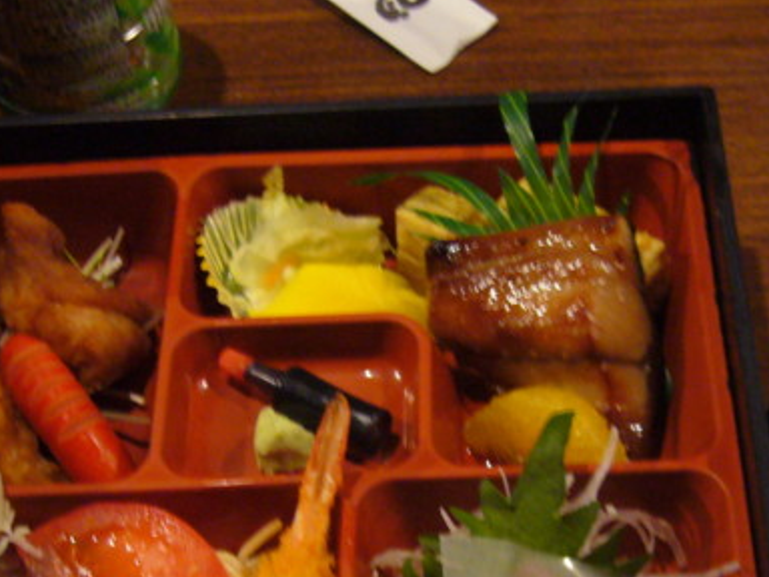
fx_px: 1622
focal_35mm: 73
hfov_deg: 26.6
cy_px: 505
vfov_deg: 19.8
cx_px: 499
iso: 200
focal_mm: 5.8
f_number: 2.8
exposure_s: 1/8
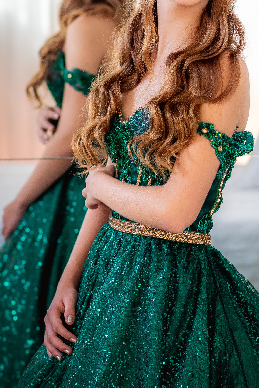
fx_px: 2061
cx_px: 174
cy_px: 101
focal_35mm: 191
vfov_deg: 10.7
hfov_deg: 7.2
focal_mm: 85
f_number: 3.2
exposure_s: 1/200
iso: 100
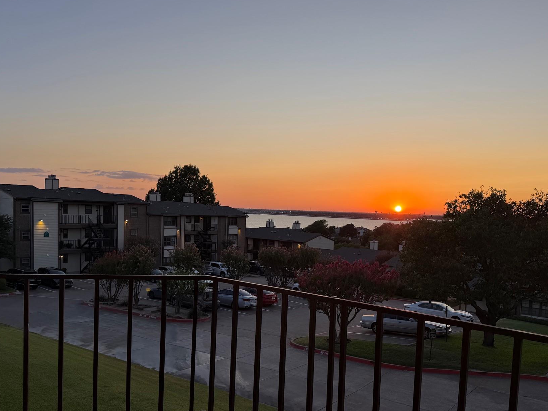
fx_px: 475
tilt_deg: -5.1
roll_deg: -1.6
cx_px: 268
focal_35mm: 30
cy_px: 247
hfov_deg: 60.0
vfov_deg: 46.5
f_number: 1.78
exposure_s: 1/1005
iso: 80
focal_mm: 6.76
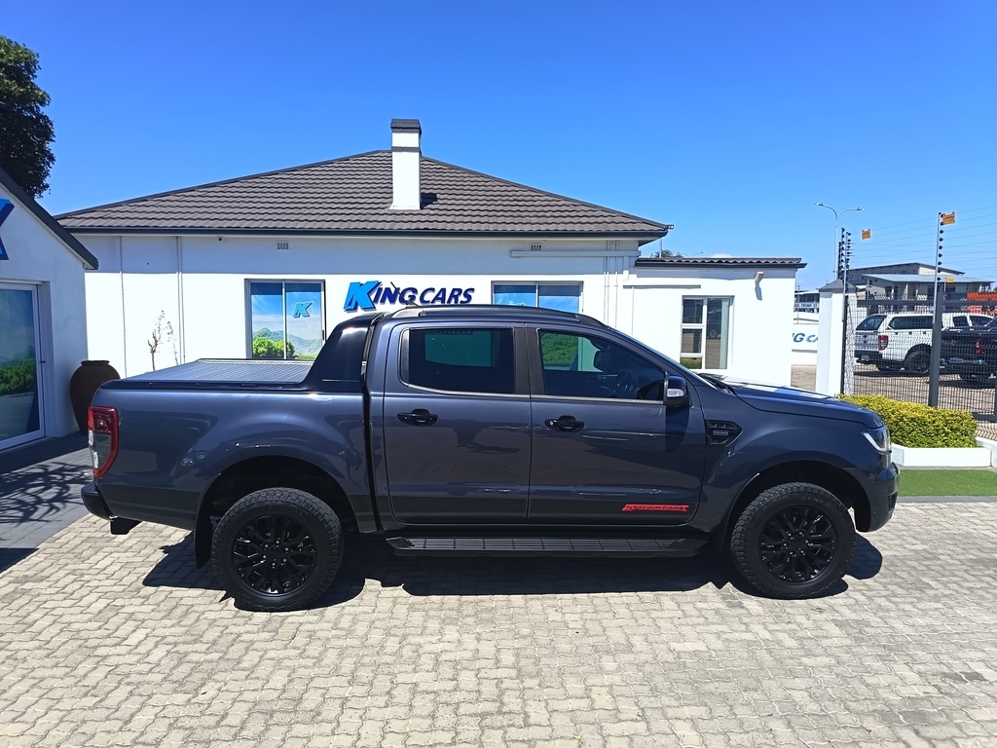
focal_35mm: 24
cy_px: 374
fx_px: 691
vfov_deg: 56.8
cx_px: 498
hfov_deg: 71.6
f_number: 1.75
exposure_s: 1/765
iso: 100
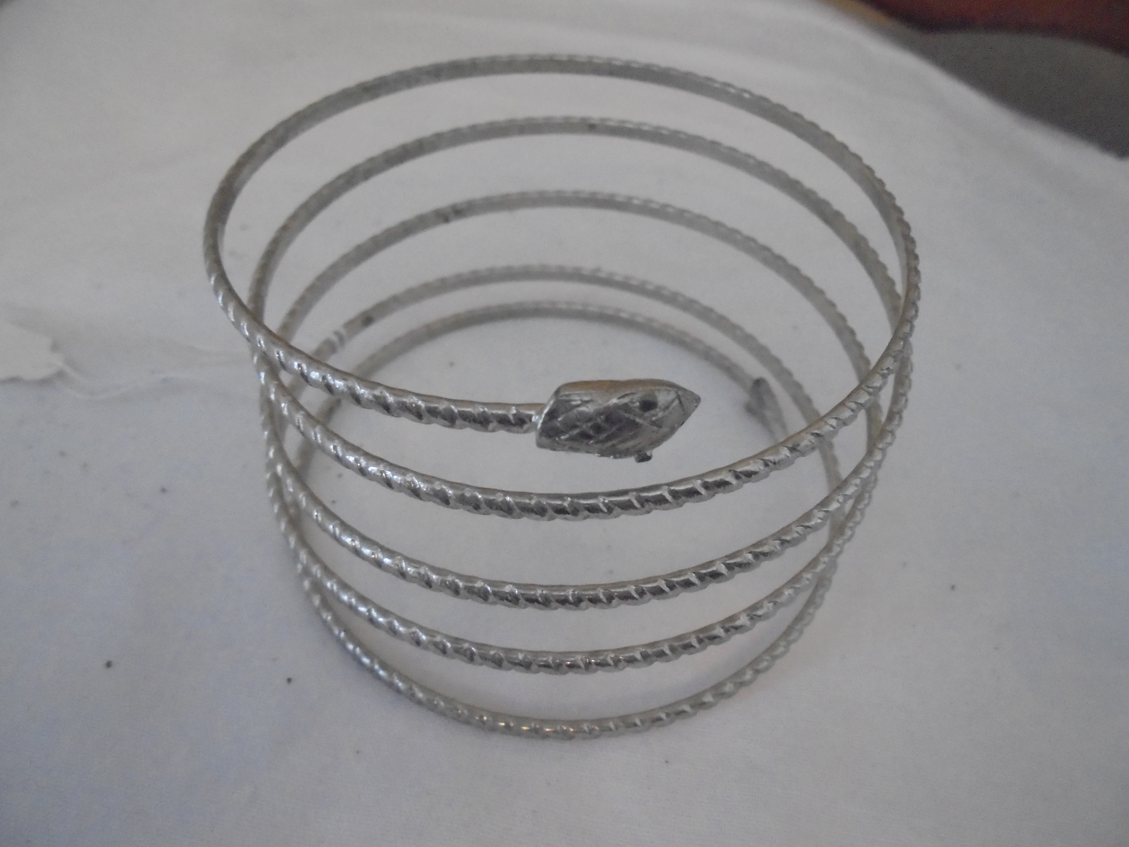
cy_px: 424
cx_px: 564
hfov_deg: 67.3
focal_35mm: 26
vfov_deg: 53.1
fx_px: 848
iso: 800
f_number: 3.5
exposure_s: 1/100
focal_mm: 4.6
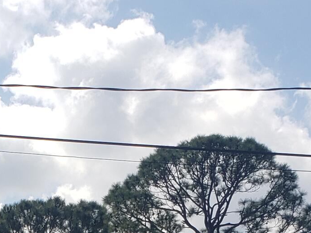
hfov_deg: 17.0
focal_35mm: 113
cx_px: -15
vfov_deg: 12.0
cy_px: 432
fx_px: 1016
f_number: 2.4
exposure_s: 1/1889
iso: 50
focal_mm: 4.3
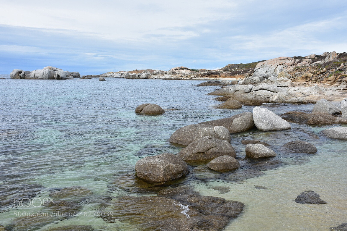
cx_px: 174
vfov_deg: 34.2
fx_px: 376
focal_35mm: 39
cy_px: 116
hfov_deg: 49.5
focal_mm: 26
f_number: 11
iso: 100
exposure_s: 1/30
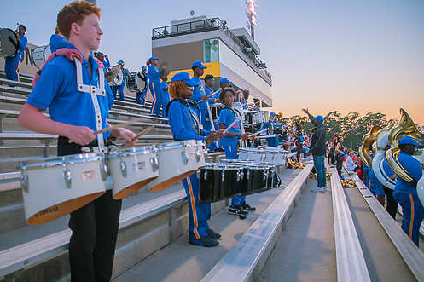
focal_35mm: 28
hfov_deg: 65.3
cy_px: 135
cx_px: 188
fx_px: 330
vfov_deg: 46.4
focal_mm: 24
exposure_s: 1/250
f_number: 4
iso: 800
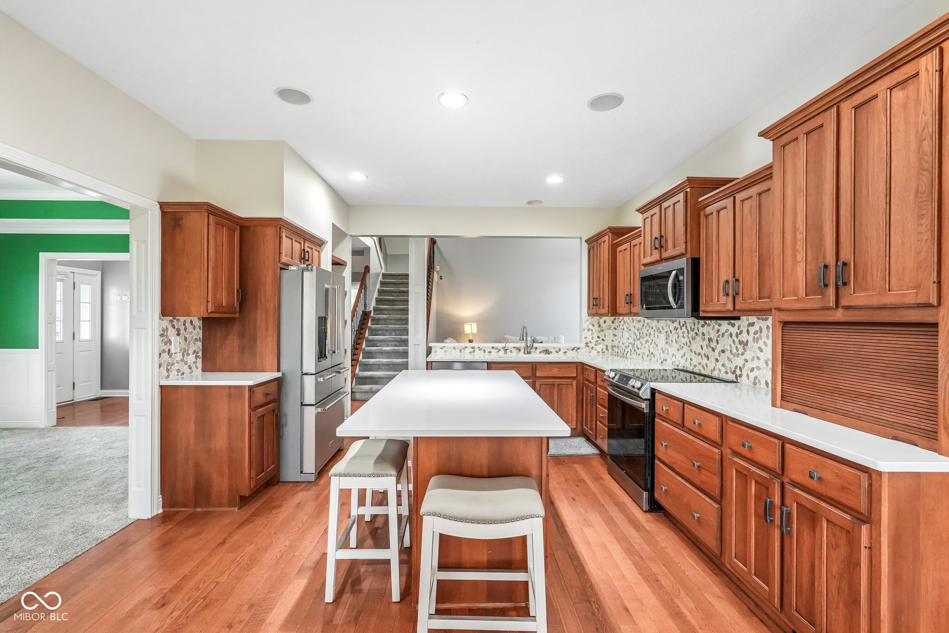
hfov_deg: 96.7
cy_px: 316
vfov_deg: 73.7
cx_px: 474
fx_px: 422
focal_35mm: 16
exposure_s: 1/30
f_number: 8
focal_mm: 16
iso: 2000
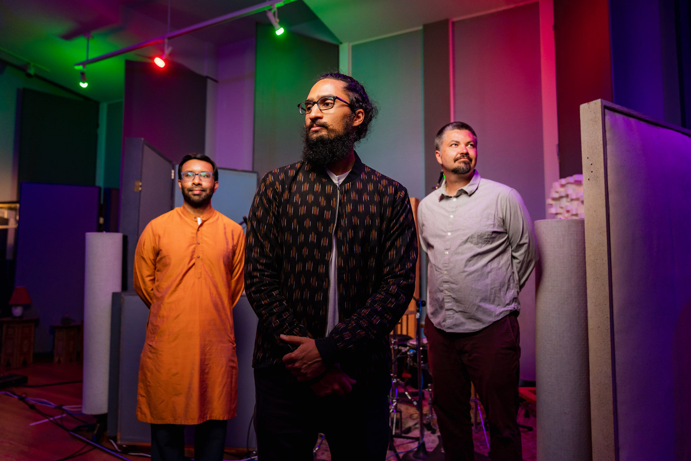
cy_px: 230
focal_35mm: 25
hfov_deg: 71.5
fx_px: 480
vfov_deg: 51.3
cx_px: 346
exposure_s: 1/250
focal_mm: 25
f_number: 2.8
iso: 1600
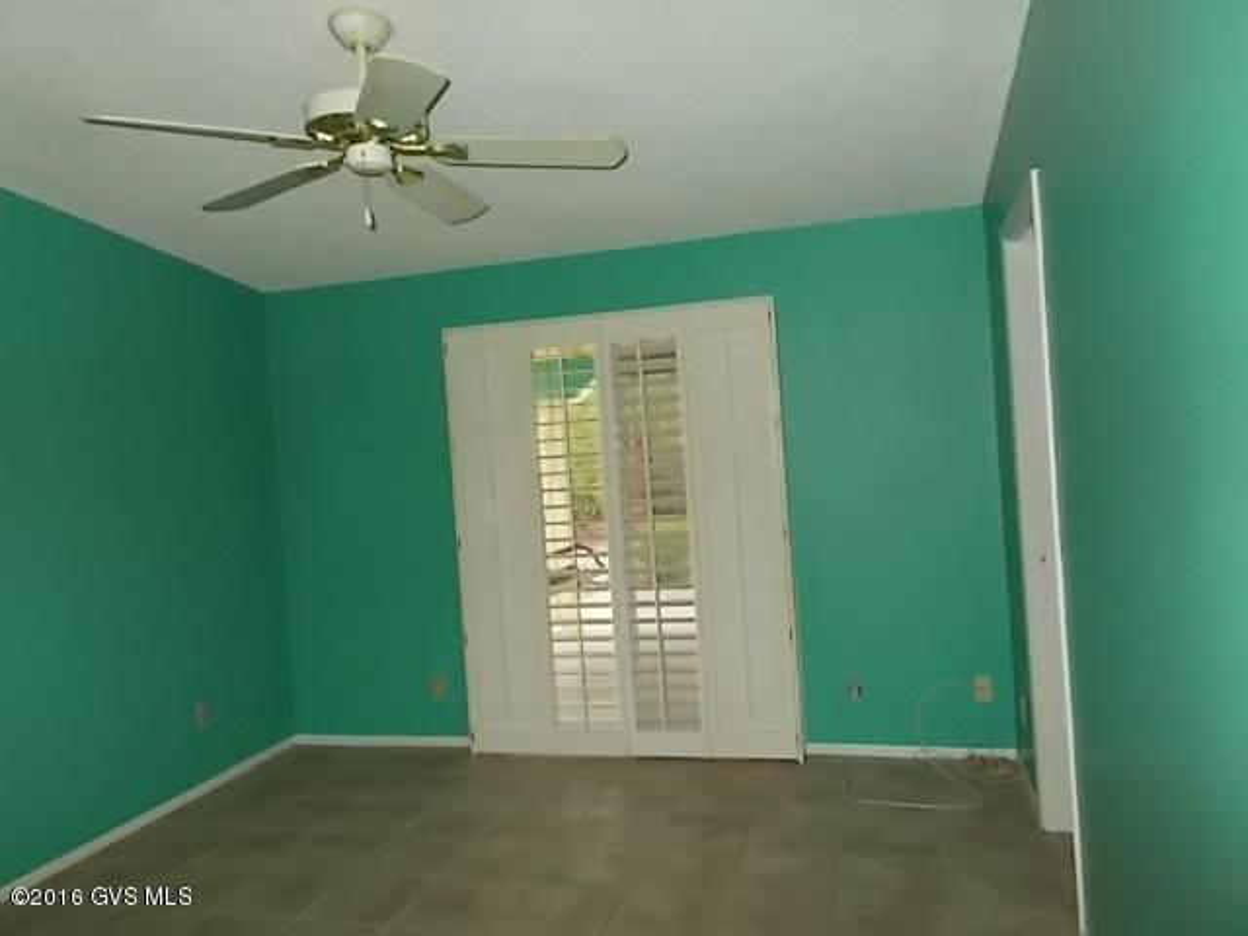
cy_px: 468
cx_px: 624
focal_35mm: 26
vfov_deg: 53.1
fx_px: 937
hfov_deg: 67.3
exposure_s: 1/25
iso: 250
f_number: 3.2
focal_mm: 4.6
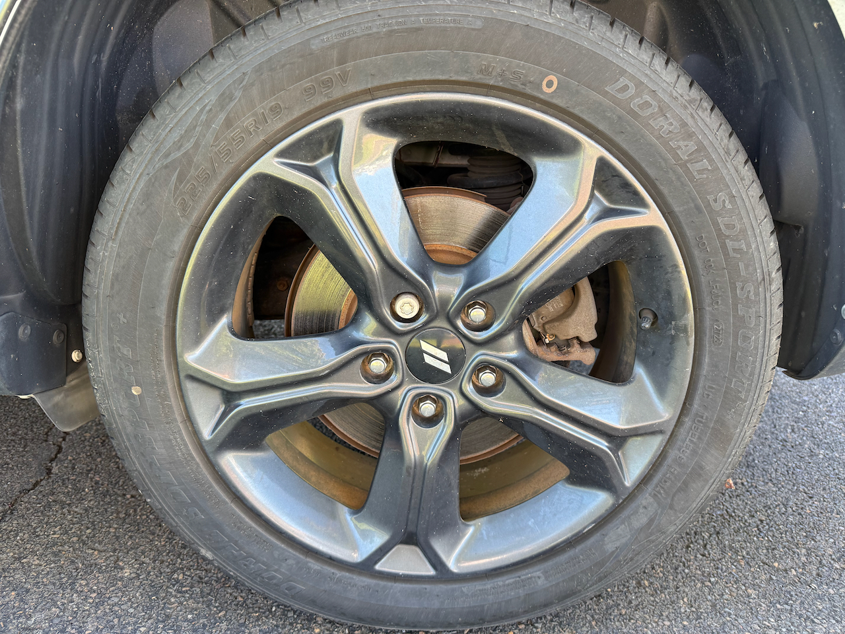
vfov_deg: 56.8
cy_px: 317
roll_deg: +0.1
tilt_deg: -17.6
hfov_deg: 71.6
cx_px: 422
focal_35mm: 24
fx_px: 586
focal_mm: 6.76
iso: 125
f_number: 1.78
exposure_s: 1/121
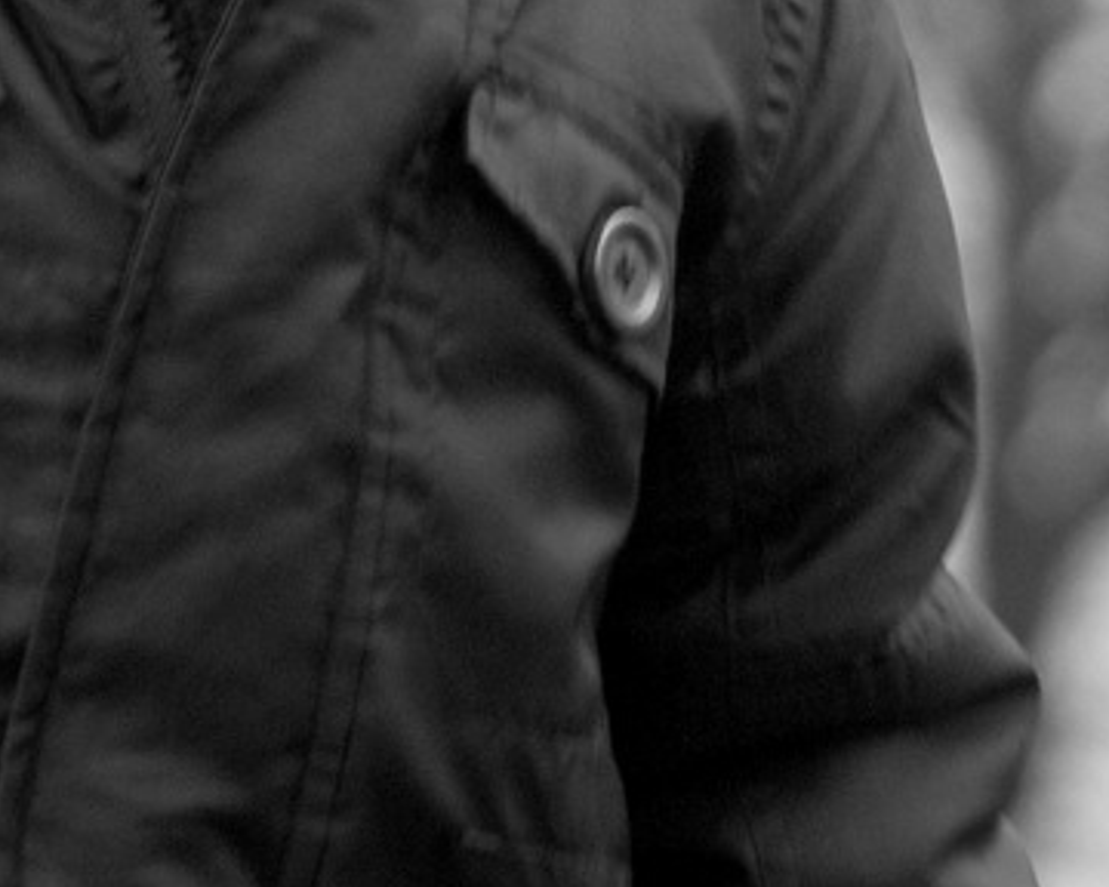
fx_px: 19398
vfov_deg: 2.6
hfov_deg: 3.3
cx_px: 286
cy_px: -79
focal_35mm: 591
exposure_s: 1/200
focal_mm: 95
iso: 800
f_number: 4.5
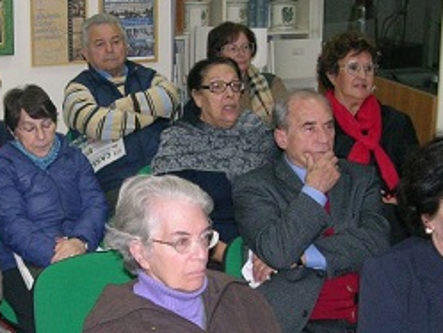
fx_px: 1140
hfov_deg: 21.7
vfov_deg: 16.6
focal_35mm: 89
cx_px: 80
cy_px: 221
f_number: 2.8
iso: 200
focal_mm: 9.5
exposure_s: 1/60.1
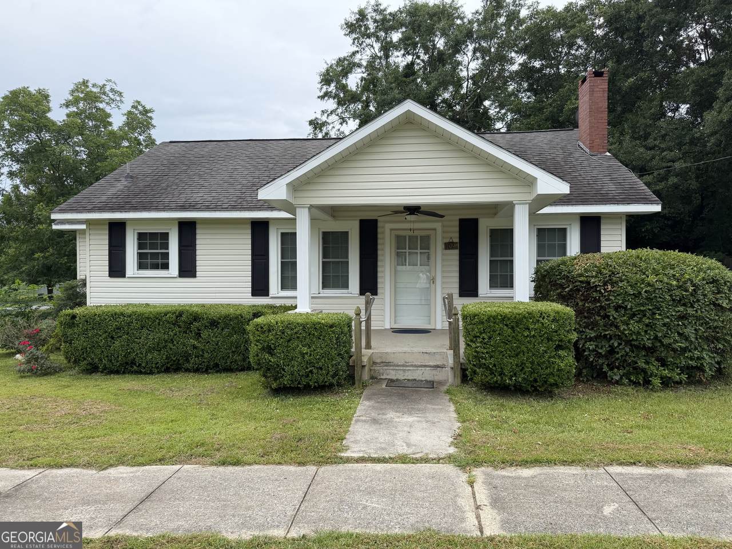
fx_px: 508
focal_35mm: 24
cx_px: 366
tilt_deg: +0.0
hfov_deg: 71.6
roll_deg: +0.3
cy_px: 274
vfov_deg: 56.8
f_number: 1.78
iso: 100
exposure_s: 1/2445
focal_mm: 6.76
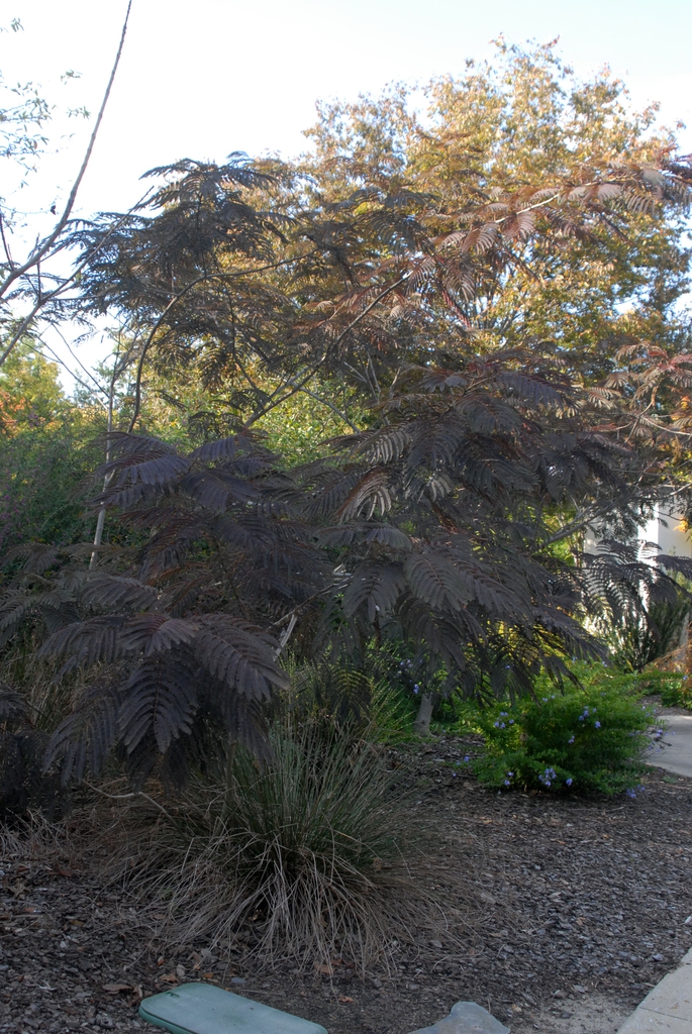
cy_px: 517
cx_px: 346
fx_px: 1208
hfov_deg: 32.0
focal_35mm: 42
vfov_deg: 46.4
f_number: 5.6
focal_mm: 28
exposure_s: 1/125
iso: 400
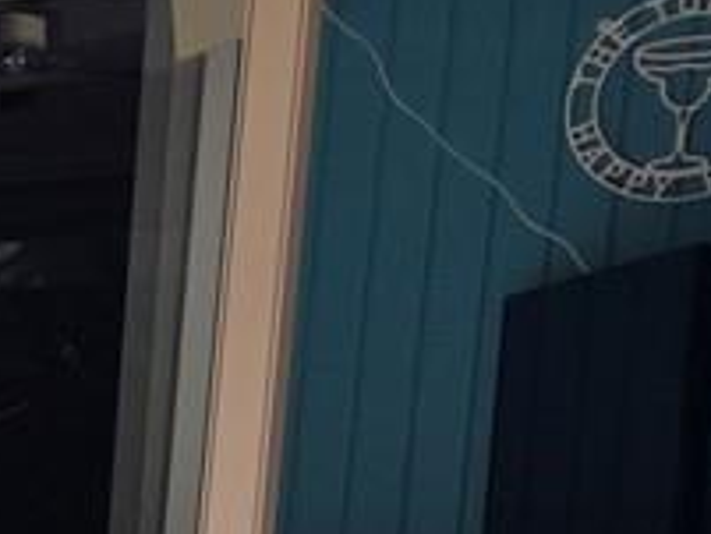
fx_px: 3761
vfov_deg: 7.5
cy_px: 1369
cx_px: -2037
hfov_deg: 7.7
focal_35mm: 183
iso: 80
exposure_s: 1/2082
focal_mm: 6.3
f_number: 1.7
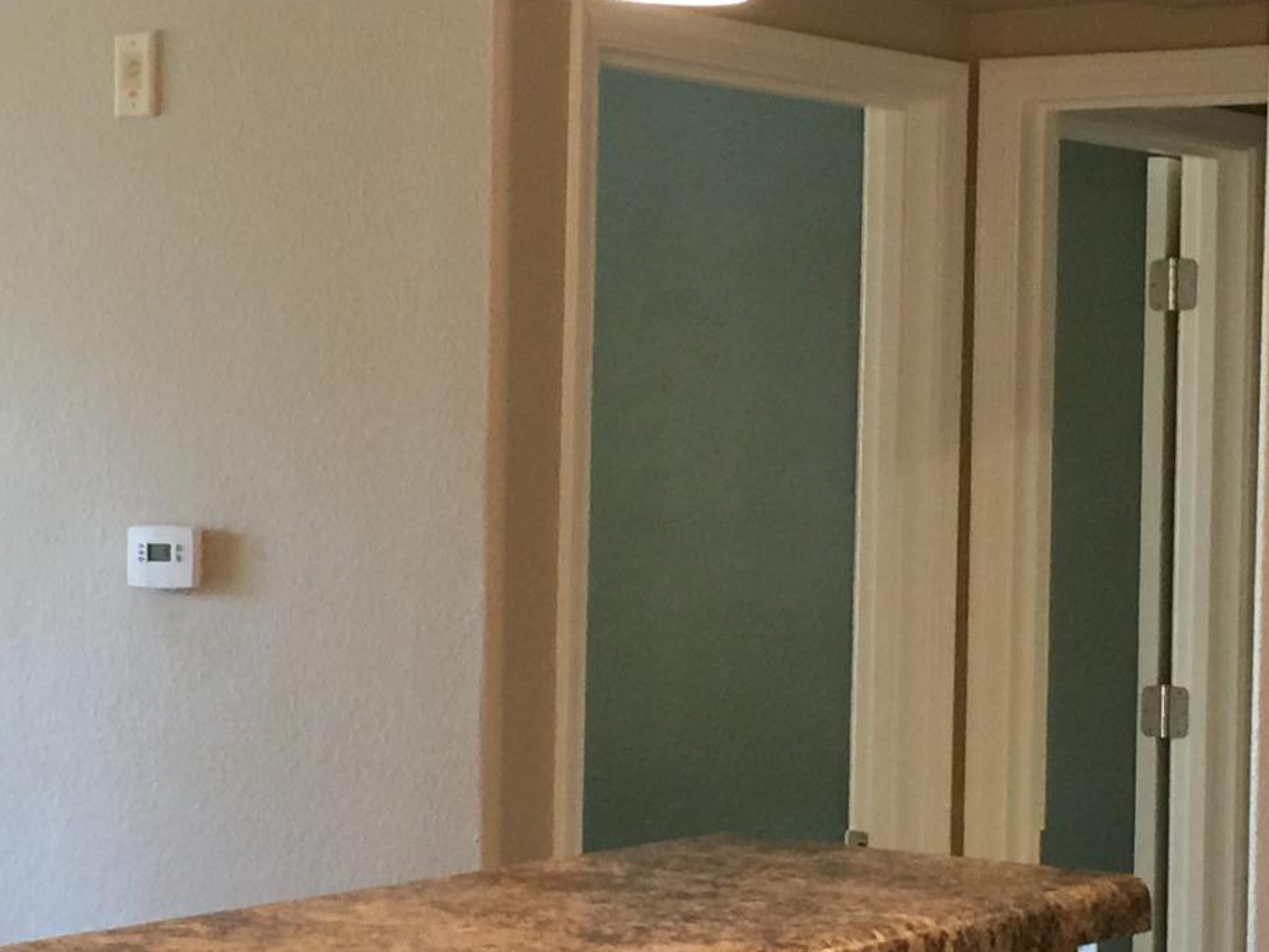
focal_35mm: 96
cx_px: 591
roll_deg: -1.2
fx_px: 3520
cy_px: 526
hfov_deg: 20.4
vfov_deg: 15.4
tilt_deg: -0.6
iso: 80
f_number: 2.2
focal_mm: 4.15
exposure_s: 1/15
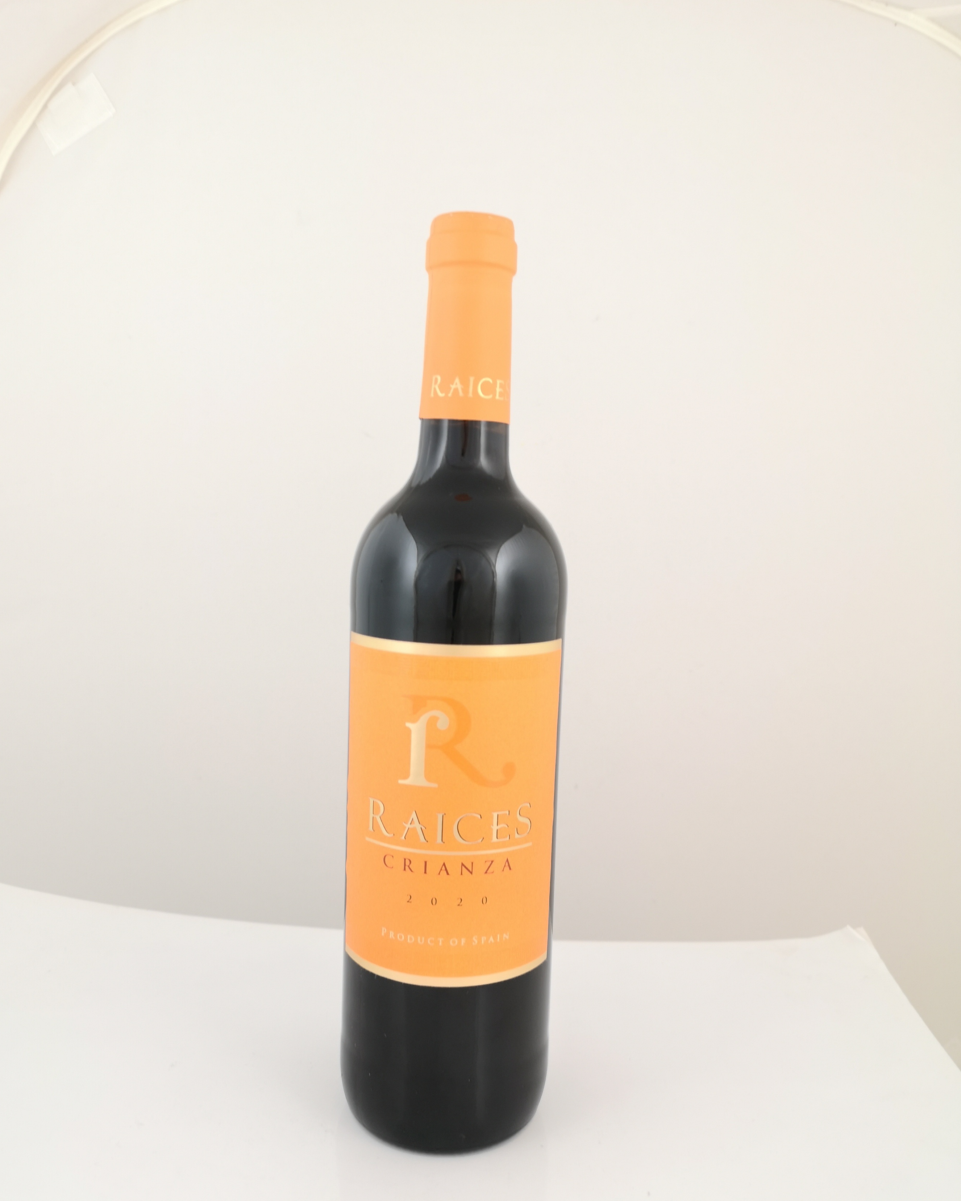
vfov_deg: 60.4
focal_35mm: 29
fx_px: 1031
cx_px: 466
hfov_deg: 50.0
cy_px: 616
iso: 50
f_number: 1.8
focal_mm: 5.58
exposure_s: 1/30
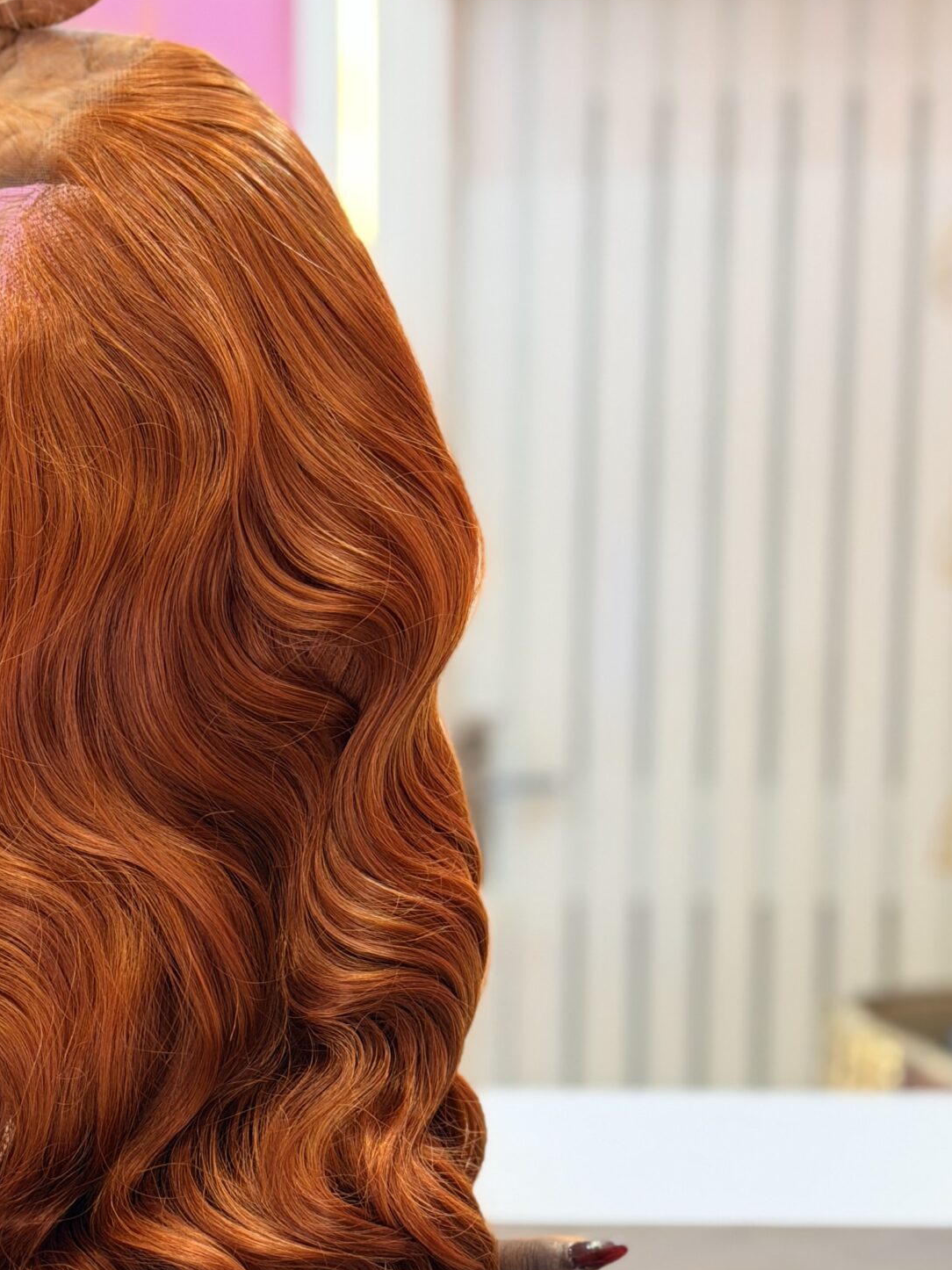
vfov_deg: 22.9
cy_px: 907
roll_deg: -0.3
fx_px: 3118
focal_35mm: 85
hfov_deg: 17.2
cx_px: 196
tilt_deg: -8.6
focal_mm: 6.76
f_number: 1.78
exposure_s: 1/50
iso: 100
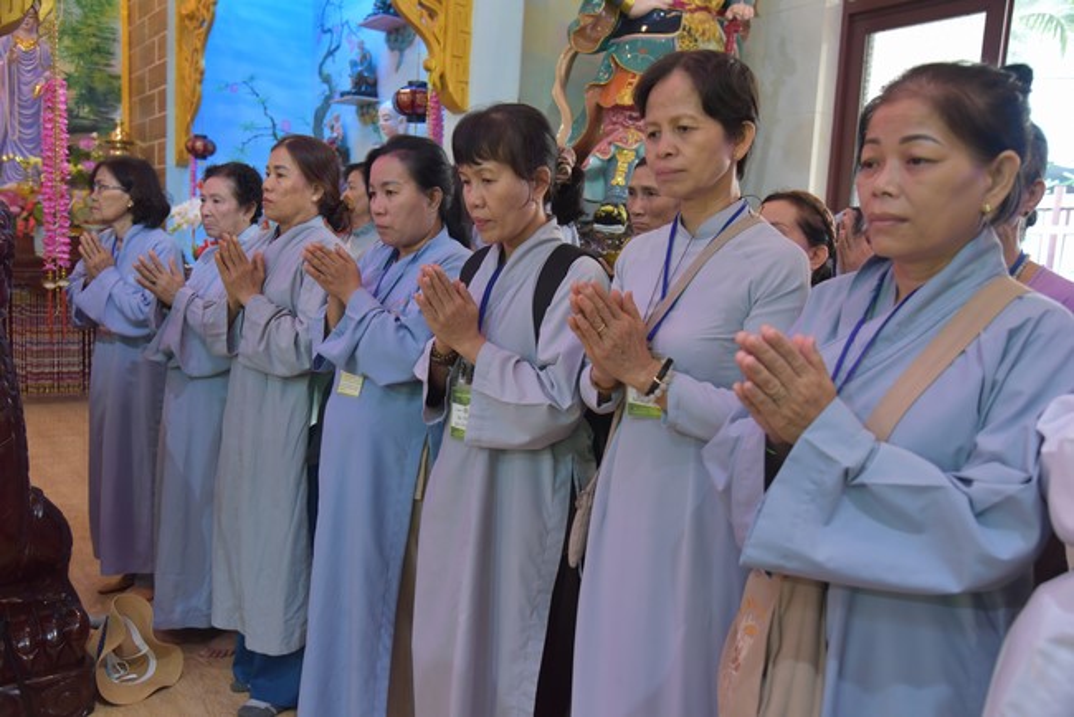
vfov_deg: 42.4
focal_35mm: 31
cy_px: 358
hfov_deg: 60.3
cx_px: 537
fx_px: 925
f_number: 4
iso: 2200
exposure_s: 1/60
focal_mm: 31
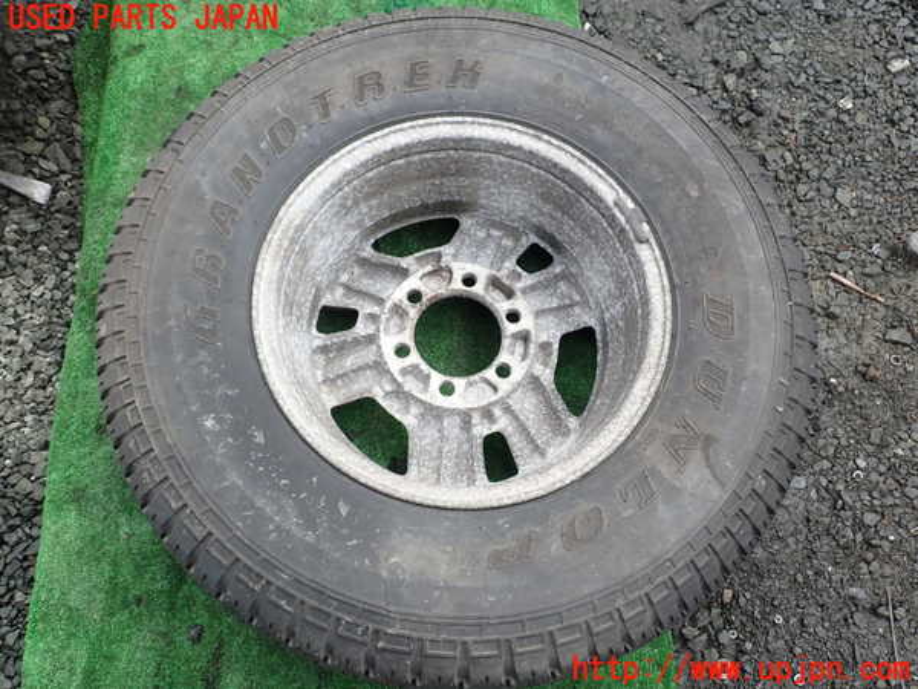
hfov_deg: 60.0
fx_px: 796
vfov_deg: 46.8
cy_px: 344
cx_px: 459
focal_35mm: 30
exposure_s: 1/200
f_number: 3.2
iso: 100
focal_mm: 5.4
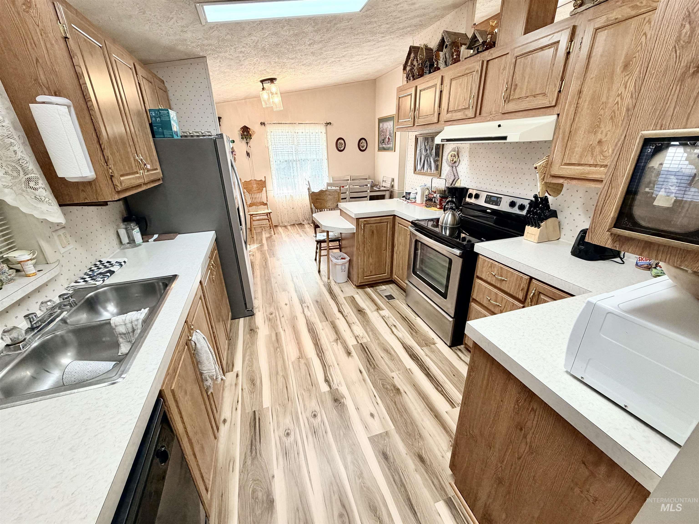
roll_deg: +1.5
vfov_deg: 85.7
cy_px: 262
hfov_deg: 102.1
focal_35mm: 14
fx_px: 283
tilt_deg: -22.2
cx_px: 350
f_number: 2.2
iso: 200
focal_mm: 2.22
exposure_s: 1/60
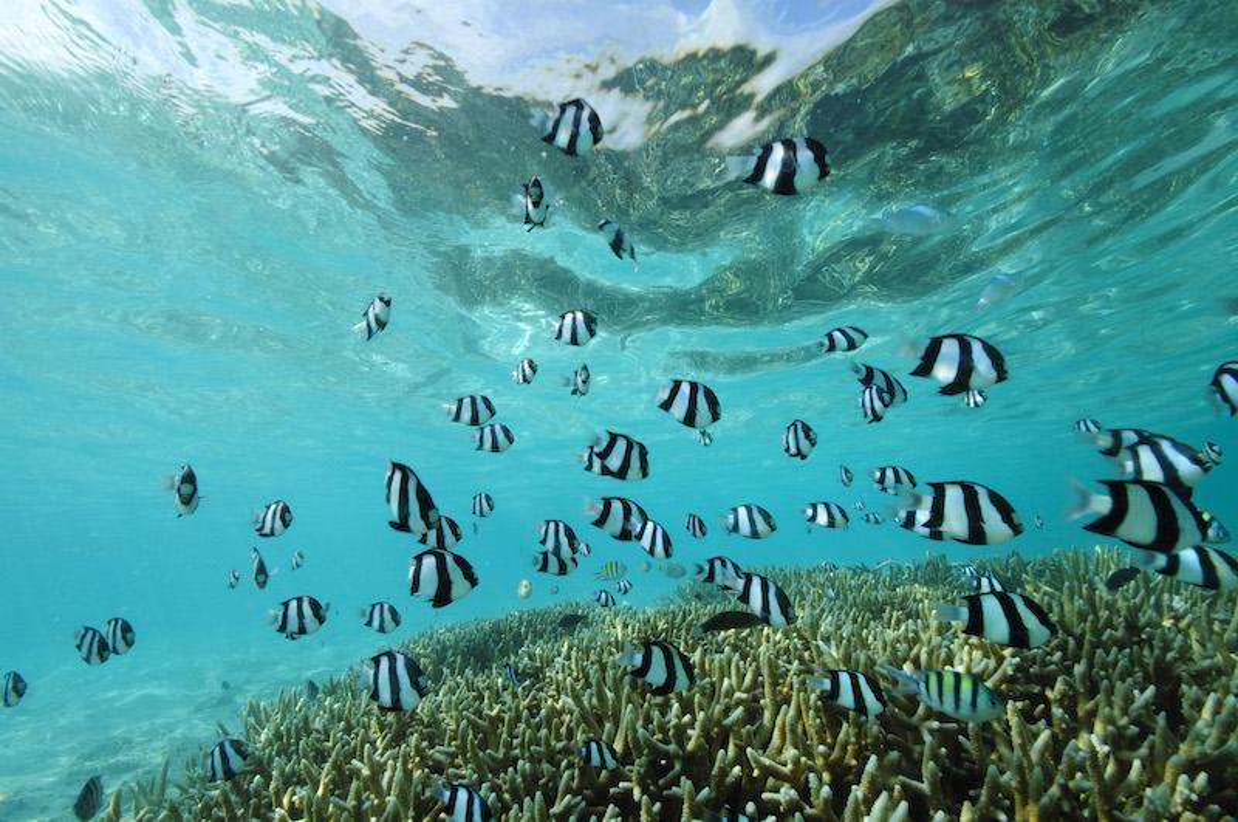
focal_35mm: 15
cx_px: 619
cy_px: 411
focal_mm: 10
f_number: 16
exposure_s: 1/180
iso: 320
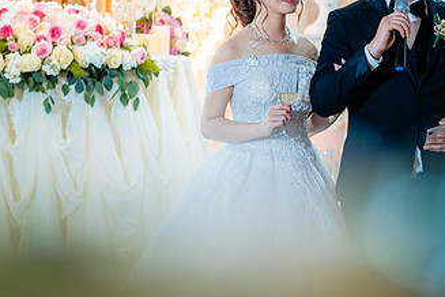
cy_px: 61
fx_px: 2052
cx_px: 245
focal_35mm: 166
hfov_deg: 12.4
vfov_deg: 8.3
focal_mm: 56
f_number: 2
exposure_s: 1/200
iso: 640
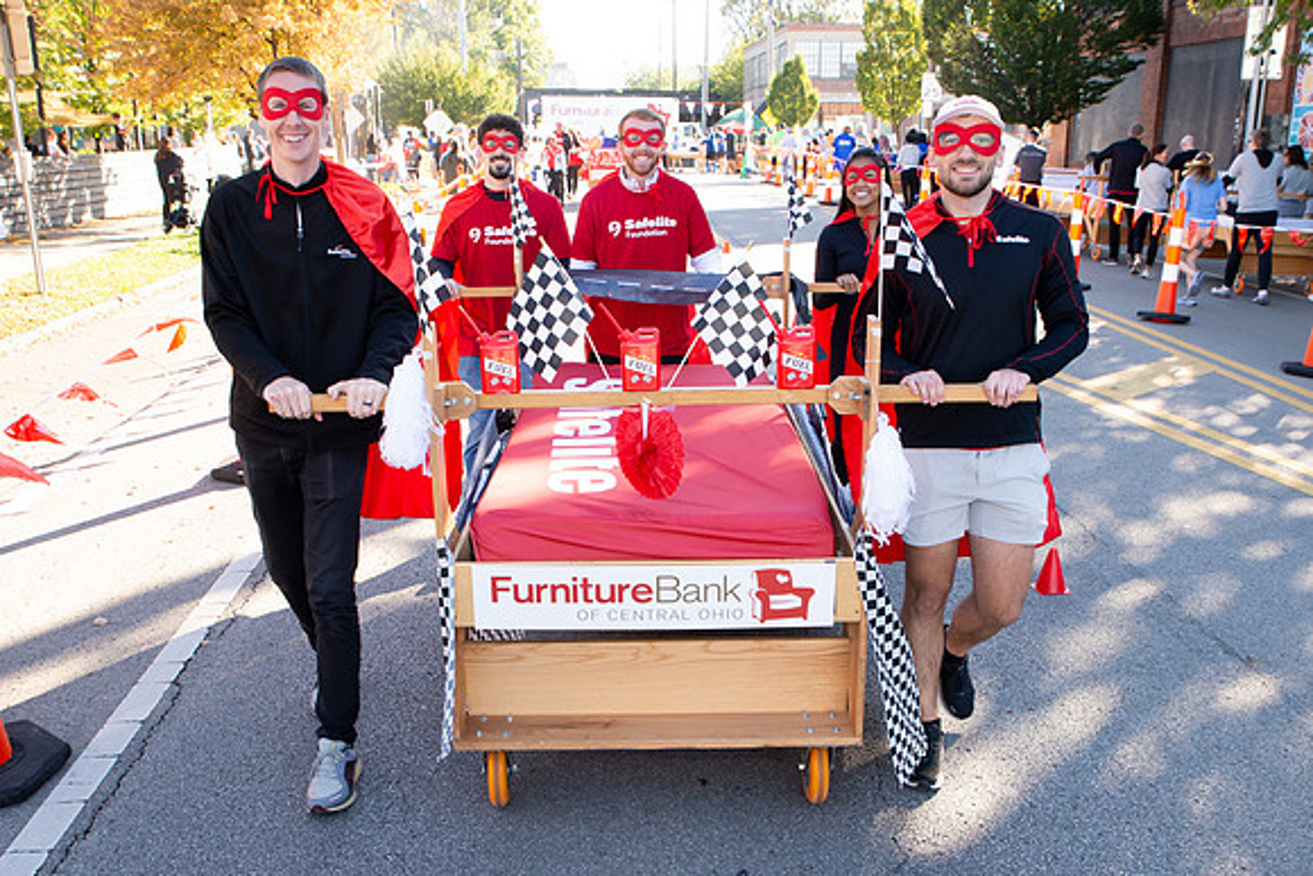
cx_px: 645
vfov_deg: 37.4
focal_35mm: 35
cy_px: 569
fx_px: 1283
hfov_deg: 54.2
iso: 800
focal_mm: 26
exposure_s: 1/200
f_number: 7.1
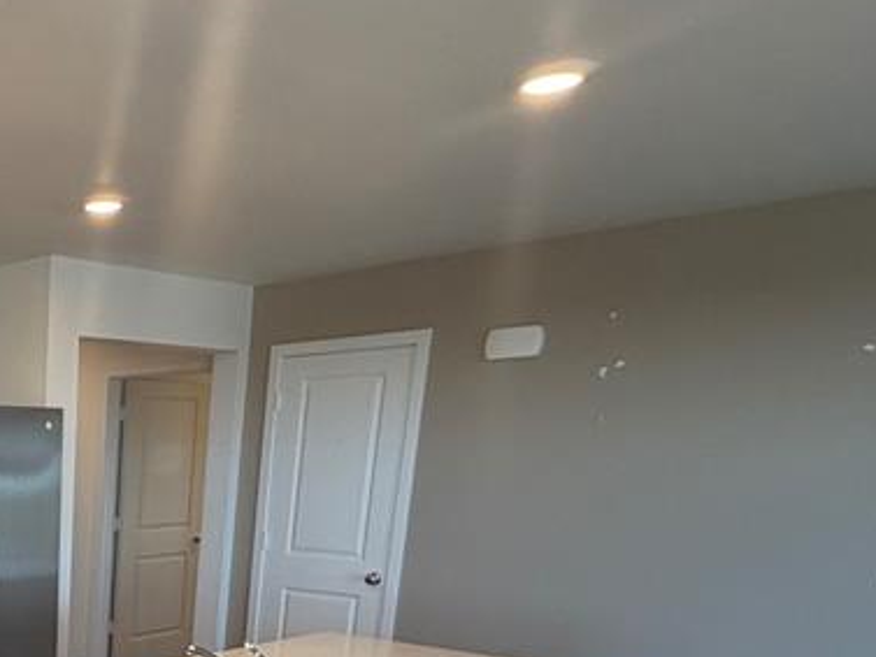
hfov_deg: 40.0
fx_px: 962
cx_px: -81
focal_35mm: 38
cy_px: 716
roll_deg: +0.9
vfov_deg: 33.2
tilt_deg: -15.3
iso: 200
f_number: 2.2
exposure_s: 1/120
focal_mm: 2.22
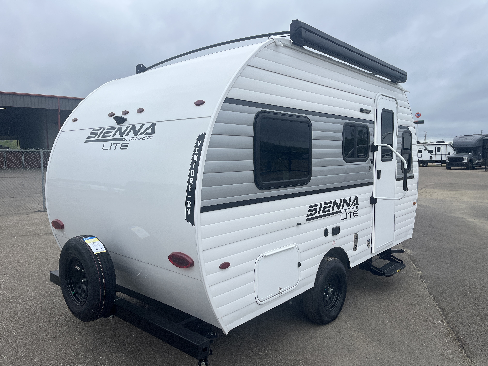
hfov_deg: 67.3
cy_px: 183
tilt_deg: -2.3
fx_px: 367
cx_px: 244
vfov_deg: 53.1
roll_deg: +1.0
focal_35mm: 26
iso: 50
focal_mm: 5.1
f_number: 1.6
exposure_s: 1/2268
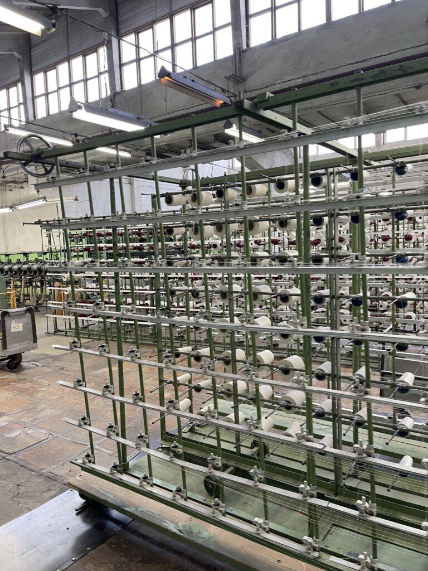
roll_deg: +3.6
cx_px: 214
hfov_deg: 54.9
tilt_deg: -4.5
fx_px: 412
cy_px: 286
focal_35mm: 25
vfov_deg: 69.4
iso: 100
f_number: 1.6
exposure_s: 1/50
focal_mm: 5.1
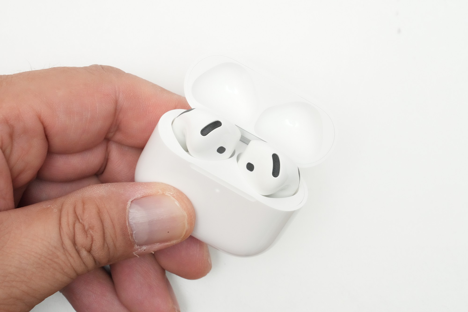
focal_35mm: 105
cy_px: 156
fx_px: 1365
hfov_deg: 19.5
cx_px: 234
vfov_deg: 13.0
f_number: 22
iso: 6400
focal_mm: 105
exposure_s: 1/60
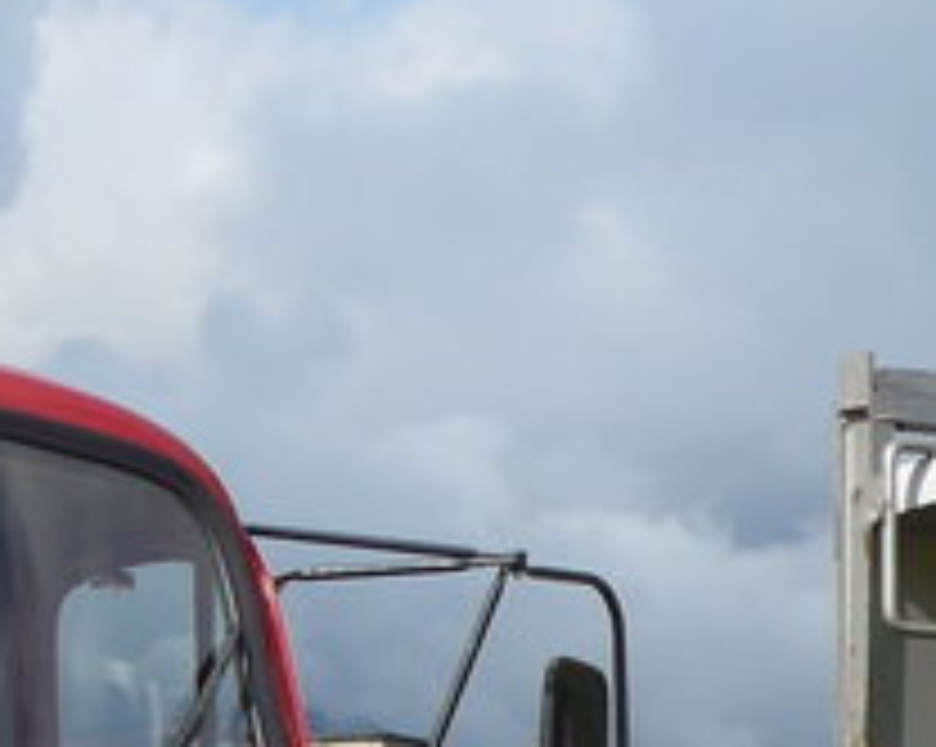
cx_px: -549
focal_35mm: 220
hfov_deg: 8.6
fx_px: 6089
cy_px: 1332
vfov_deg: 6.9
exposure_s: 1/1600
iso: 80
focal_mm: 8
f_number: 2.8
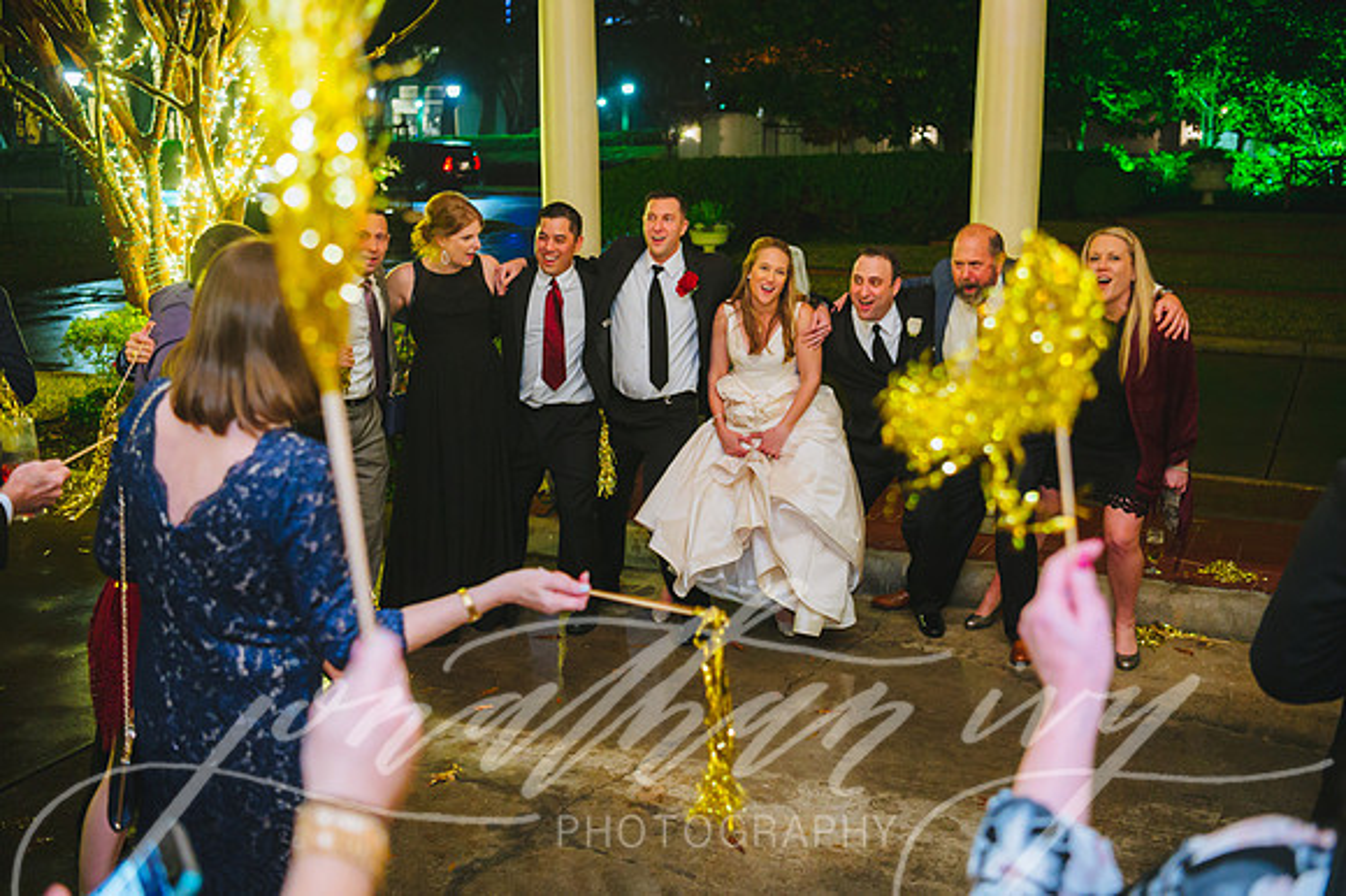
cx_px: 673
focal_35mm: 38
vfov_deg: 35.0
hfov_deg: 50.7
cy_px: 448
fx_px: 1420
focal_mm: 38
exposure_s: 1/50
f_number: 2.8
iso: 4000
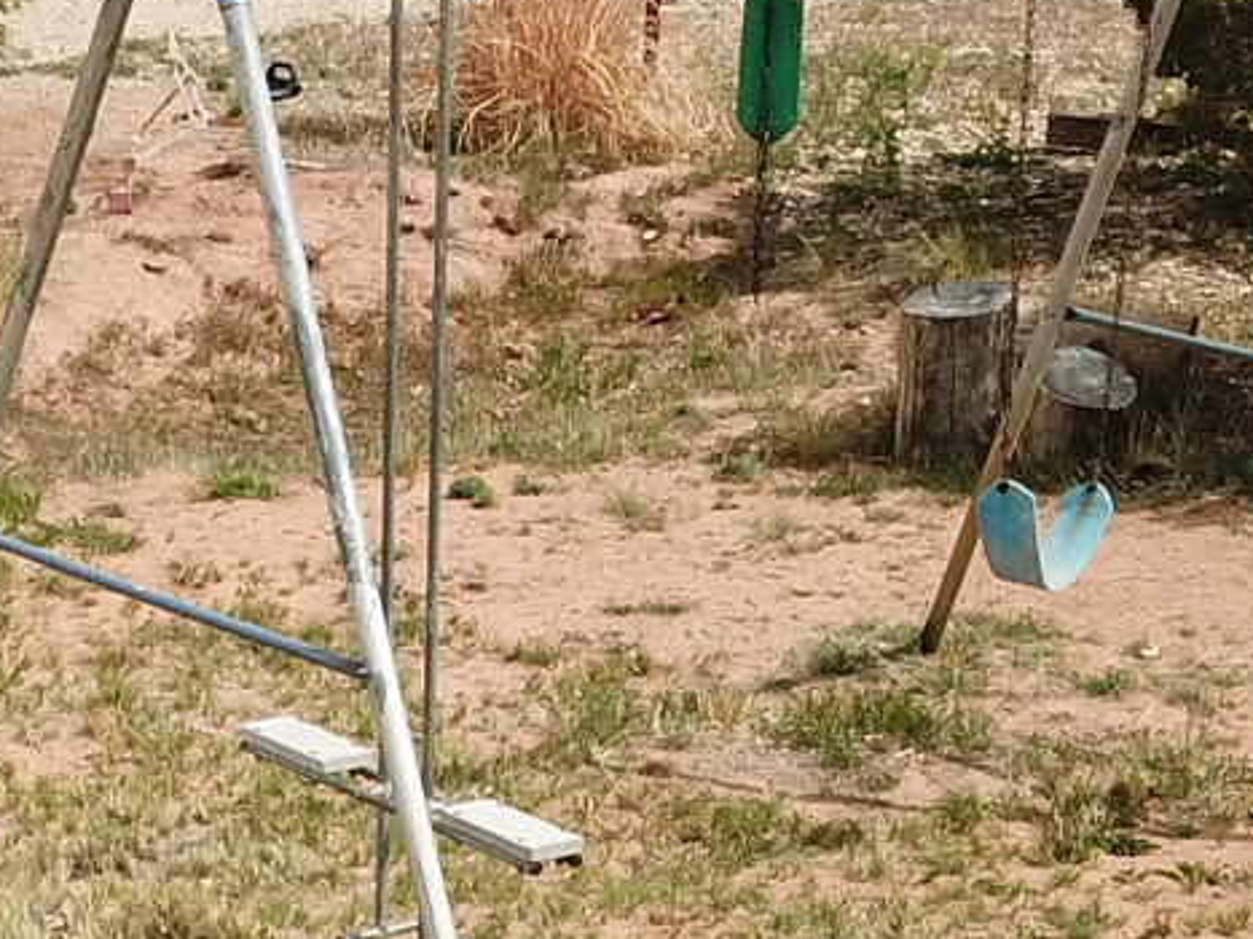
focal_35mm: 114
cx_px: 389
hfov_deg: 17.2
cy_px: 904
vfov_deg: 12.8
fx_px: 4125
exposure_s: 1/1376
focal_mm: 4.73
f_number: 2.2
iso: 100
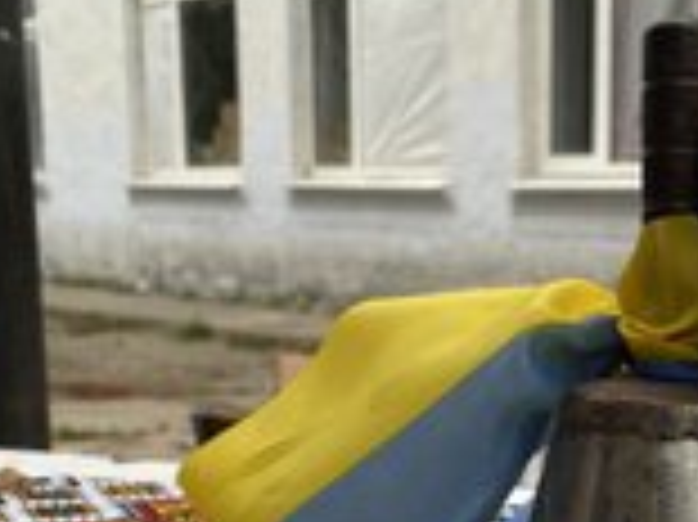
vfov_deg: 21.4
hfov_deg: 28.4
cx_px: 549
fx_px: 1350
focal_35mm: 67
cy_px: 468
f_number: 1.6
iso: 32
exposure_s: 1/155
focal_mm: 4.2
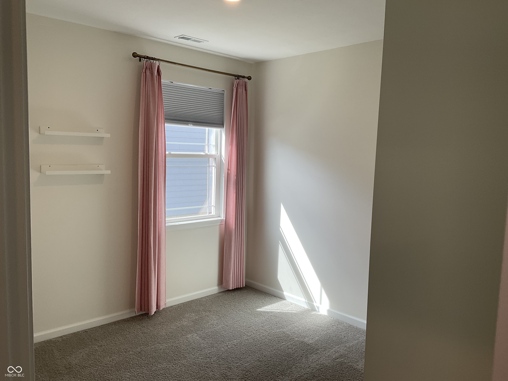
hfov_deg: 61.7
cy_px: 190
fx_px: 426
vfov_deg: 48.2
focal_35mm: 29
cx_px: 254
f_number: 1.8
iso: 25
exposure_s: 1/120
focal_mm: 3
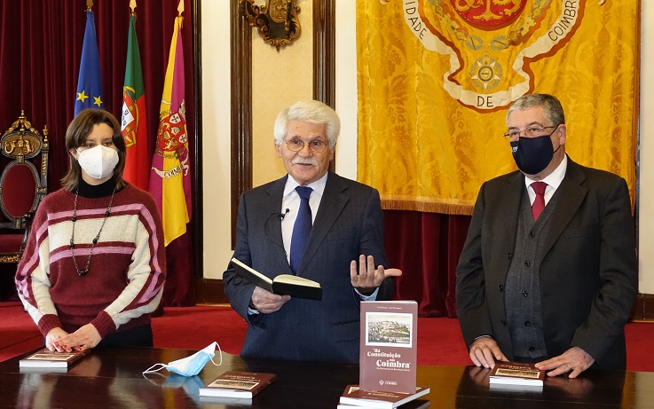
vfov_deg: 23.2
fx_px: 998
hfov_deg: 36.3
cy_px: 199
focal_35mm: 56
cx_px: 331
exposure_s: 1/100
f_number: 3.2
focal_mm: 19.68
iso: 1600
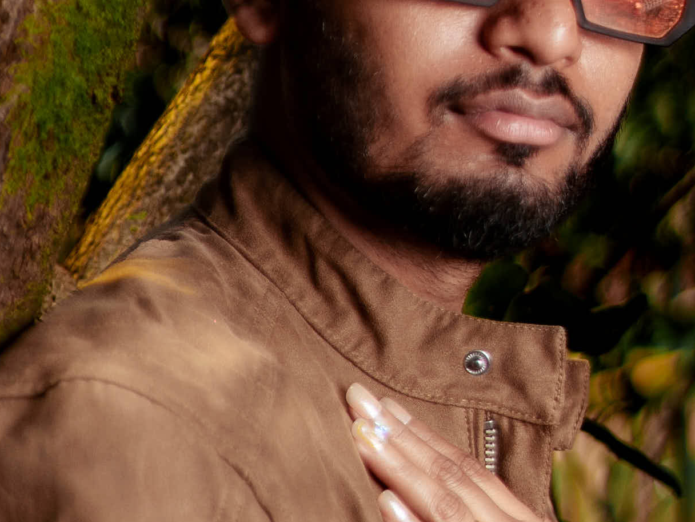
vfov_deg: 8.9
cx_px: 705
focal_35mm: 166
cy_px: 586
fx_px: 3333
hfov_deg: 11.8
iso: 100
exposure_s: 1/6400
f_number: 1.4
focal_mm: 35
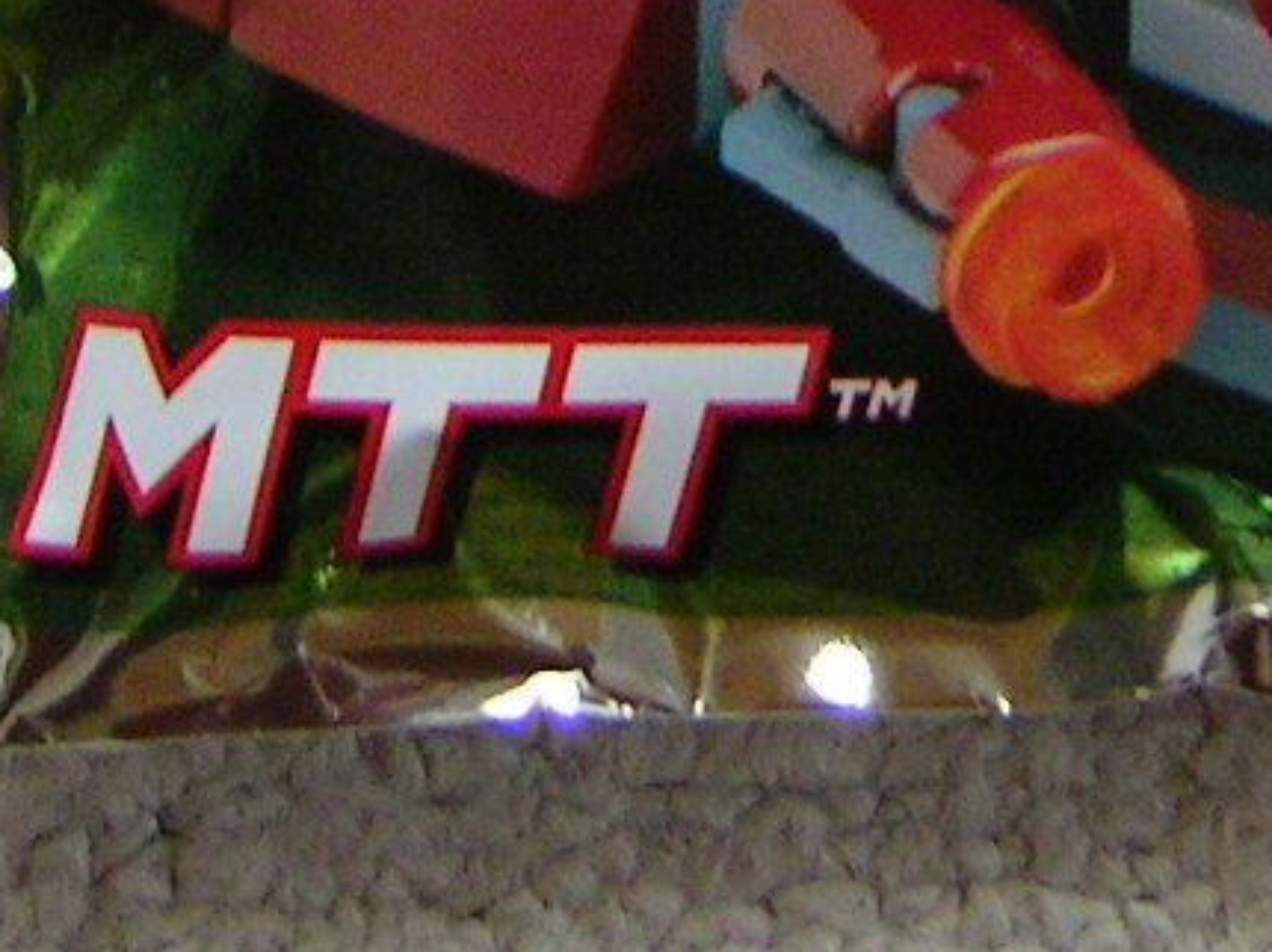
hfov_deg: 14.7
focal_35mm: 134
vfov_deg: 10.5
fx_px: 4921
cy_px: -692
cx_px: 589
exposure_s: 1/18
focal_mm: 5.6
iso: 100
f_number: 2.8
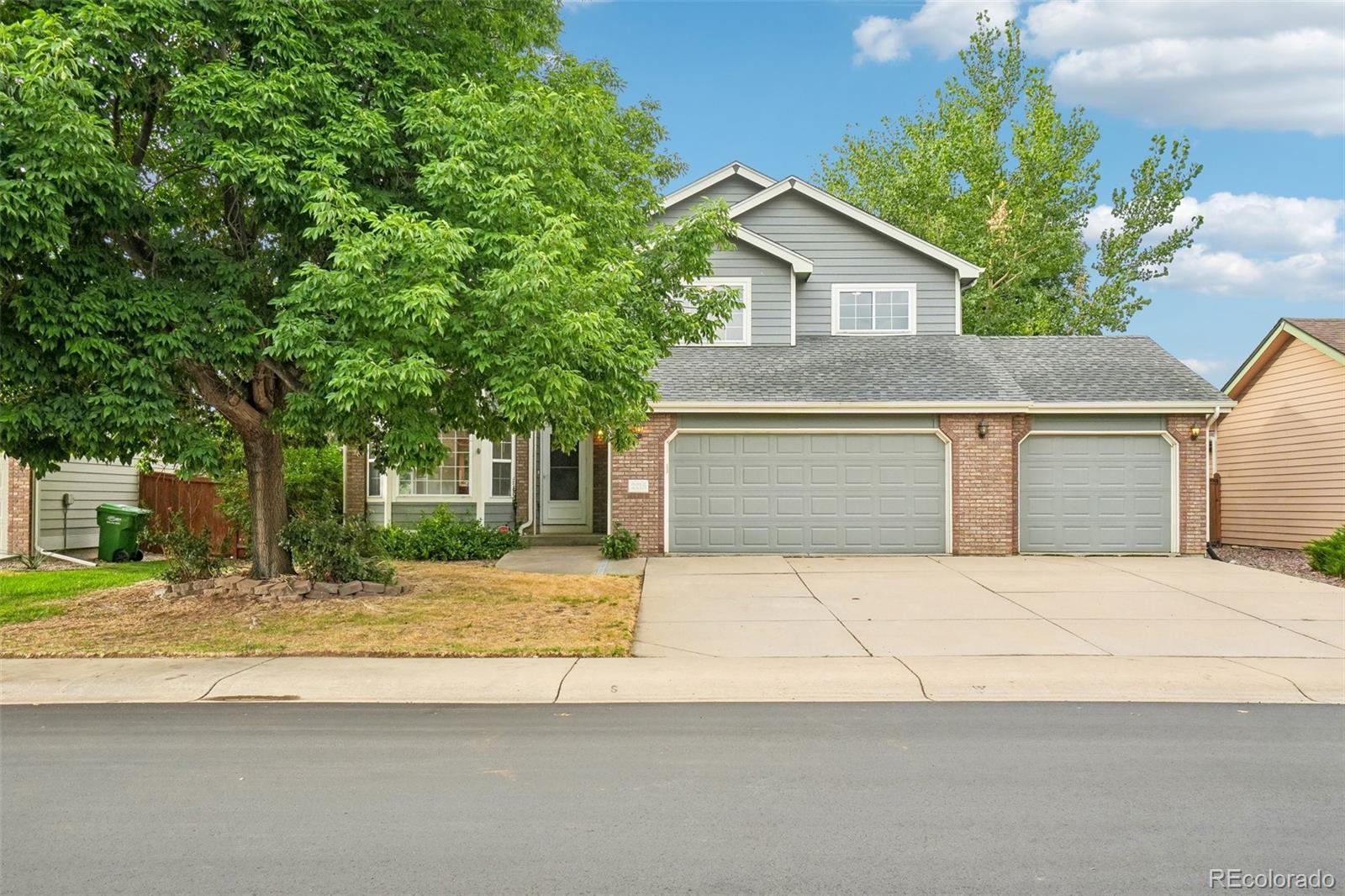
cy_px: 448
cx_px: 672
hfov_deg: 67.4
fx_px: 1008
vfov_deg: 47.9
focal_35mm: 27
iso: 400
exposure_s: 1/250
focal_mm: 18
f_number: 8
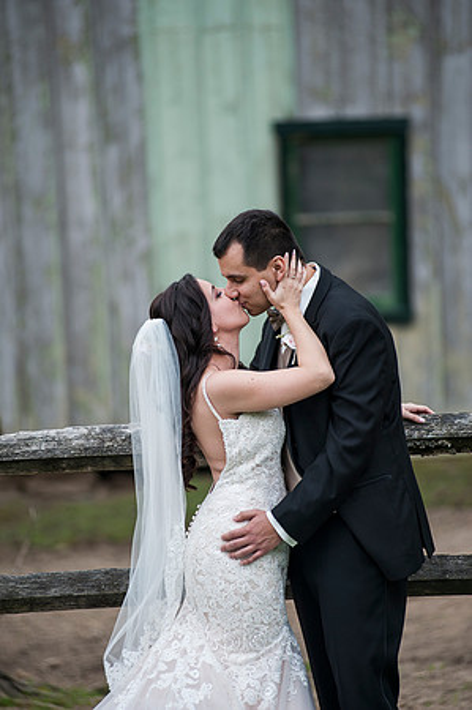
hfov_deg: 6.9
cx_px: 236
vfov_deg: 10.3
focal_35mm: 200
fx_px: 3942
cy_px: 355
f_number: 3.2
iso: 200
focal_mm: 200
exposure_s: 1/1250
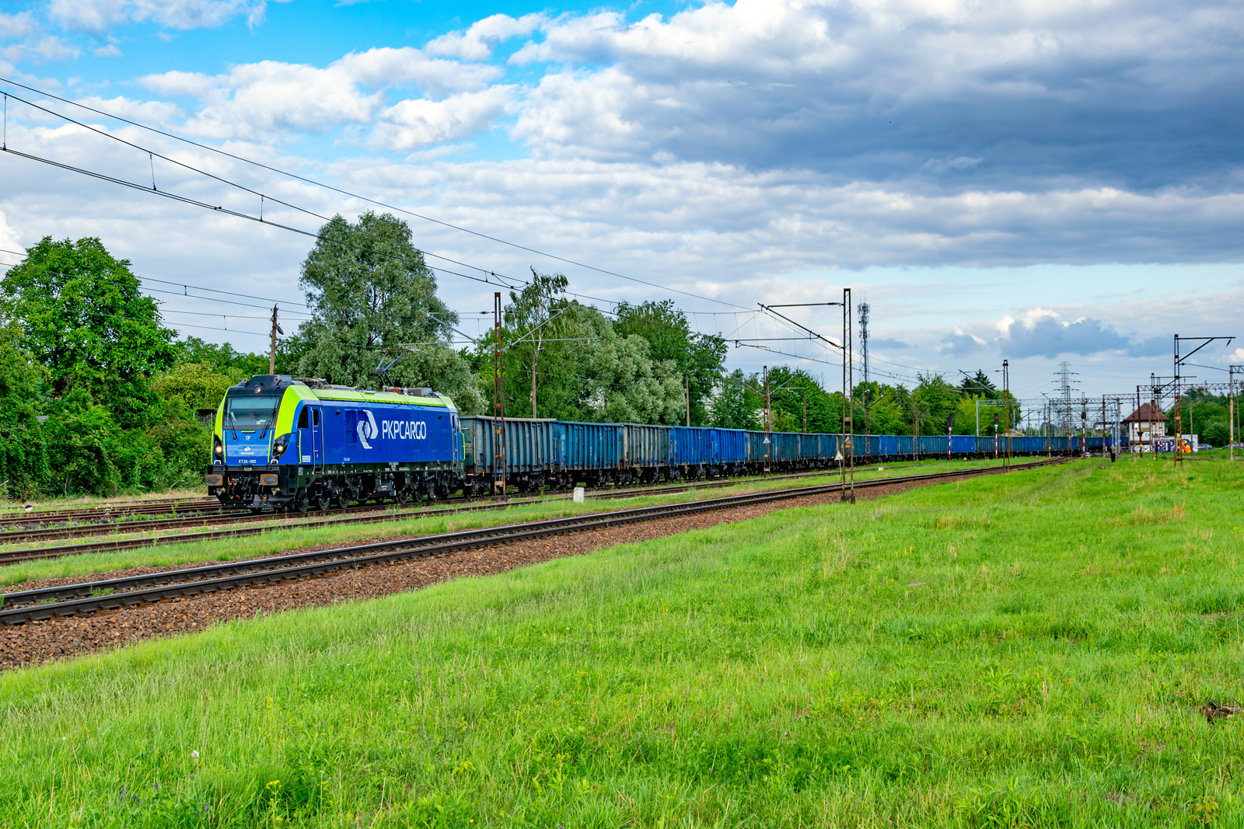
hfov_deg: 35.1
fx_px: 1970
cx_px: 622
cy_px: 414
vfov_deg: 23.8
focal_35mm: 57
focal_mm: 38
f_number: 9
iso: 320
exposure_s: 1/400
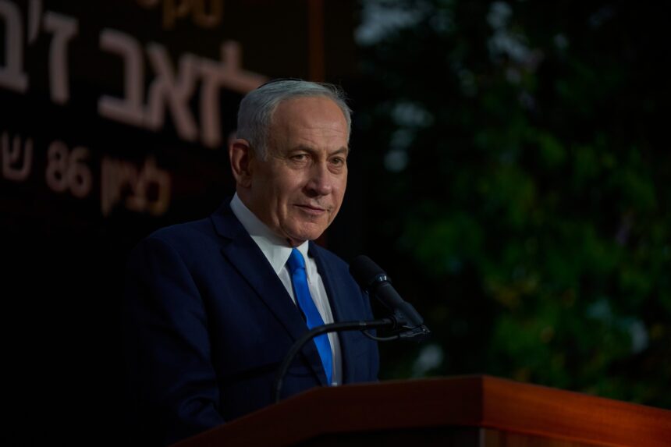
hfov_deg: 11.4
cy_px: 224
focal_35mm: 180
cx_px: 336
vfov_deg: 7.6
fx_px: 3354
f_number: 2.8
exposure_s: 1/1250
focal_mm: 180
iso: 400
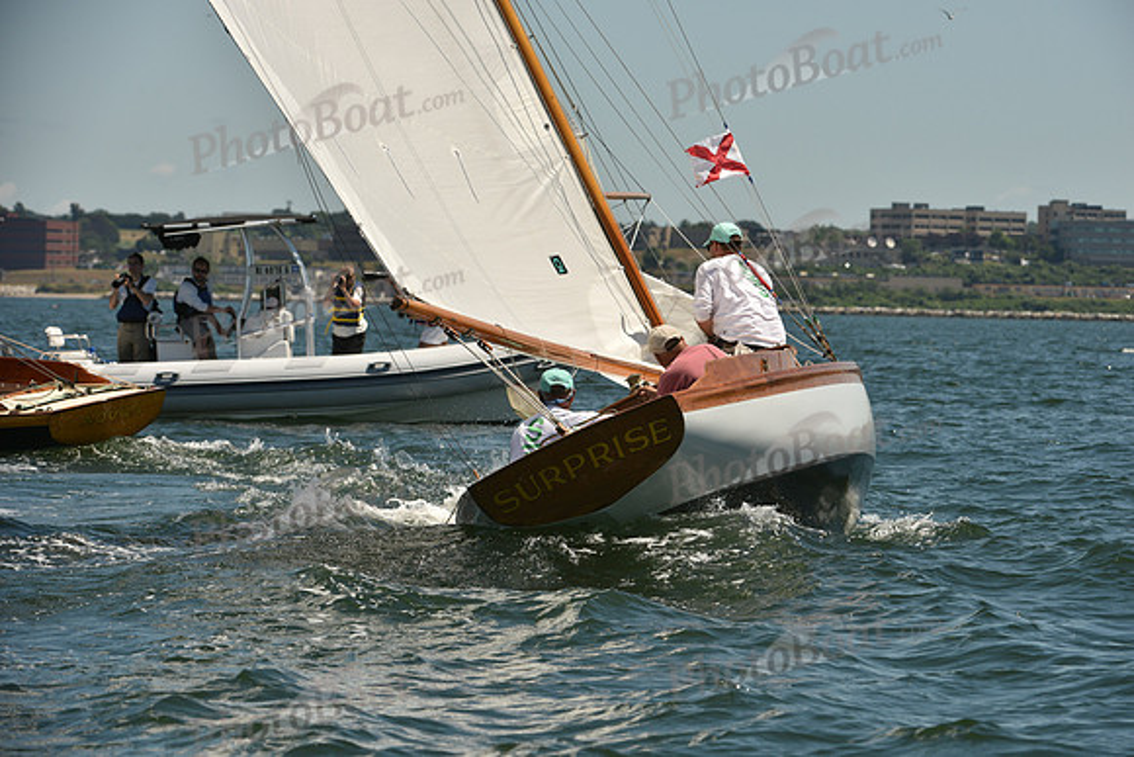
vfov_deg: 6.9
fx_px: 6301
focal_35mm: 200
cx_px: 567
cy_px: 378
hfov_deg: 10.3
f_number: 9
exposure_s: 1/1000
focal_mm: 200
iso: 250
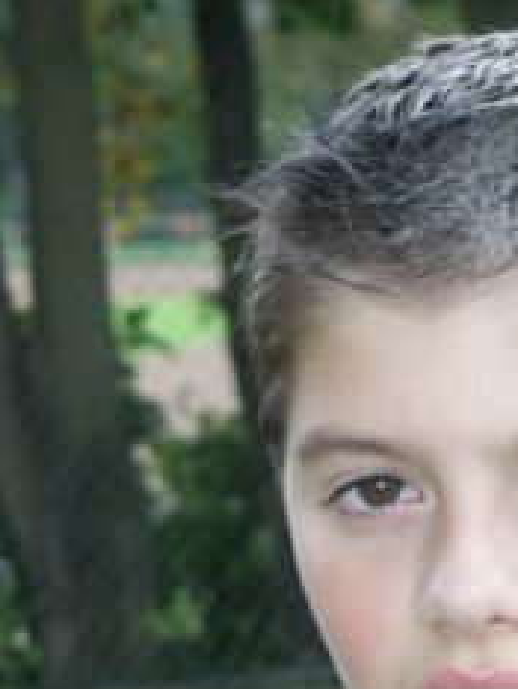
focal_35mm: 309
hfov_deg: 4.8
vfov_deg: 6.4
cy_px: 640
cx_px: 447
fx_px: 6160
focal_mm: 34.18
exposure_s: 1/250
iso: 200
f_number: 4.5
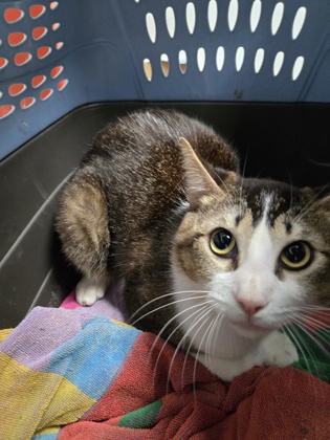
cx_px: 165
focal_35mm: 23
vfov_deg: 73.9
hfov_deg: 58.9
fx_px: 292
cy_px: 220
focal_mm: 5.4
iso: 1000
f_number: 1.8
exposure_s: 1/60
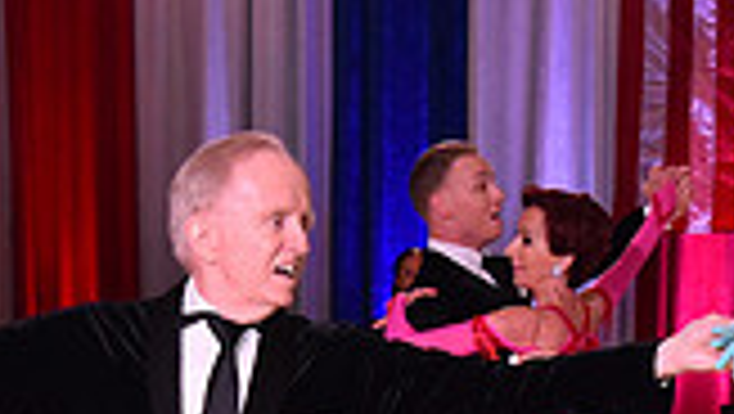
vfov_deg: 6.5
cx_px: 396
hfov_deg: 11.6
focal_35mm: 186
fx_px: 3623
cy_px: 614
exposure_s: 1/320
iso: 2500
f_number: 7.1
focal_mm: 50
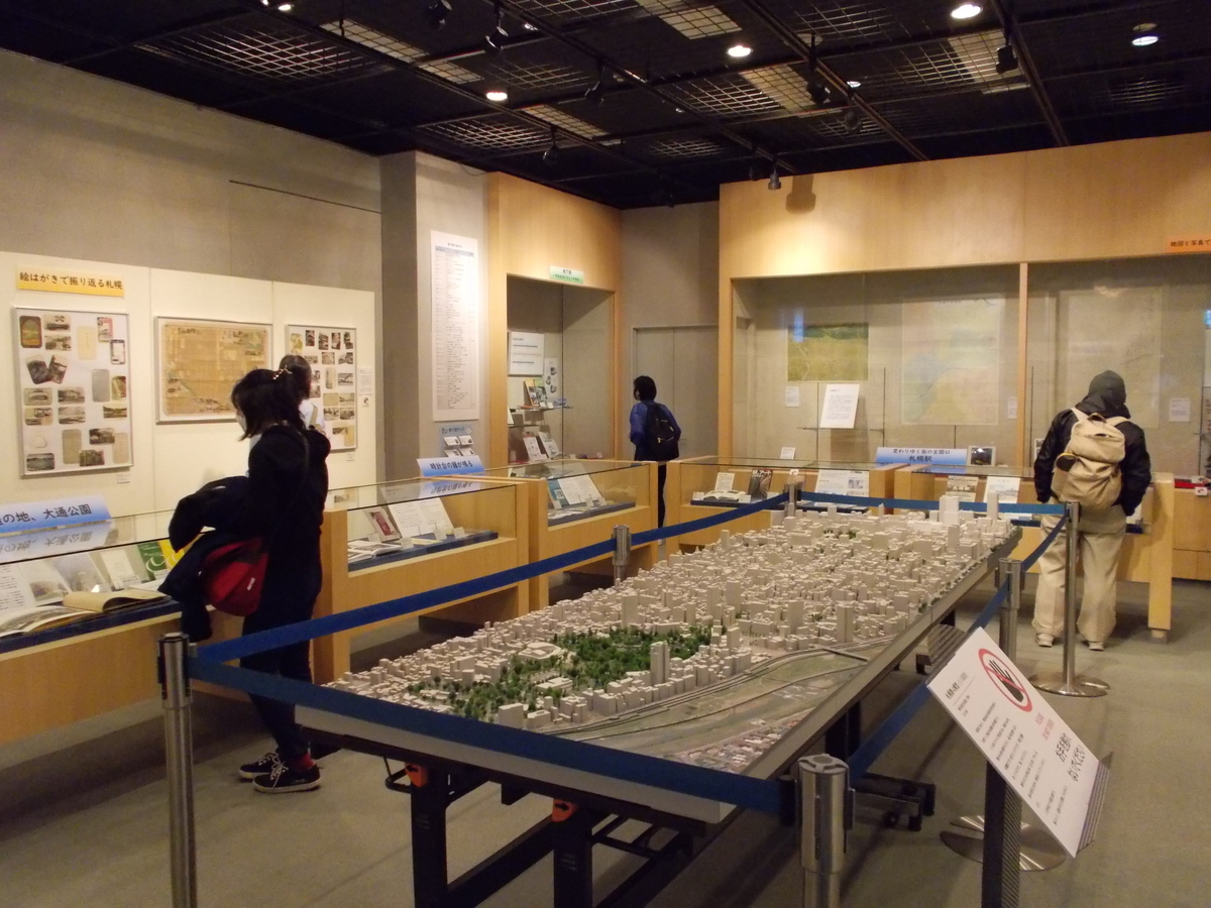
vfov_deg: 46.8
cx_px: 606
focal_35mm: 30
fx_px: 1050
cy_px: 454
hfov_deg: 60.0
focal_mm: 5.3
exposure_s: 1/80
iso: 800
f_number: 3.4
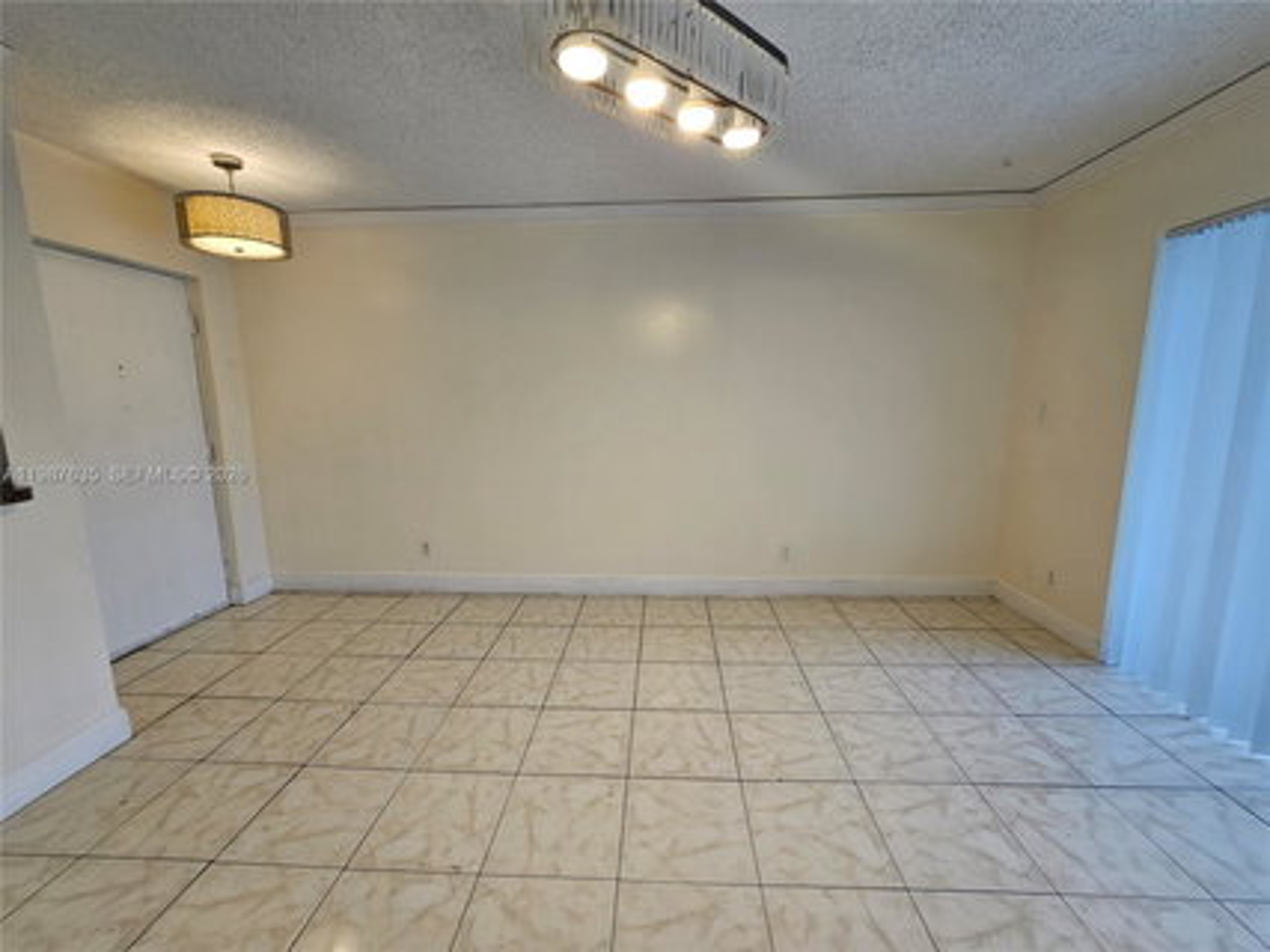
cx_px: 635
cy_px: 476
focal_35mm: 13
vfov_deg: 89.9
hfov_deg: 106.2
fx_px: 477
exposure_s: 1/60
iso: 50
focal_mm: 2.2
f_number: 2.2
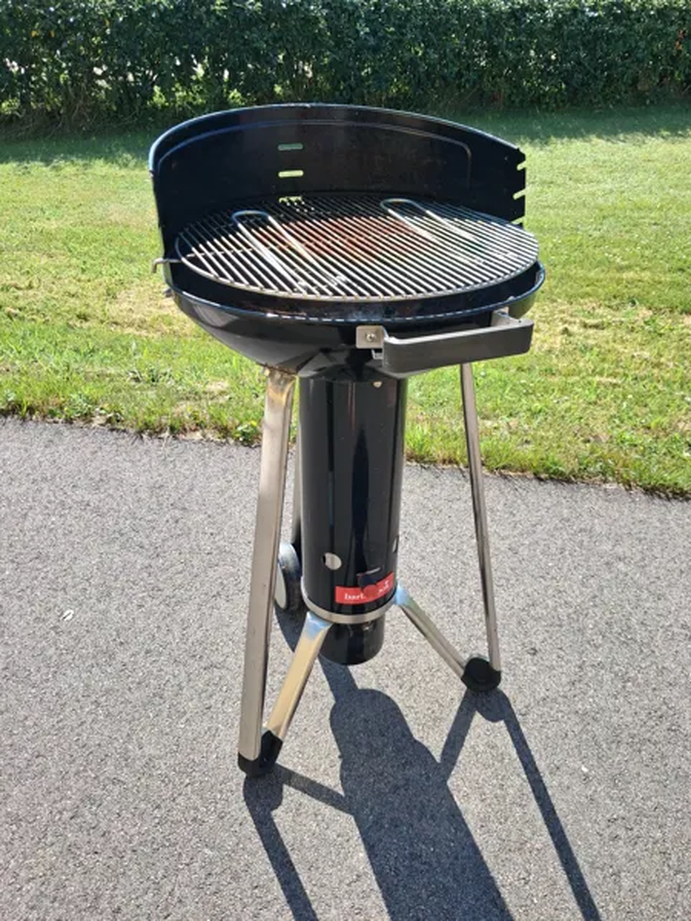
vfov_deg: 65.3
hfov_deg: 51.4
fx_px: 719
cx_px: 346
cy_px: 460
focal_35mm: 27
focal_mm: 4
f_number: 1.8
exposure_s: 1/250
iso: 25
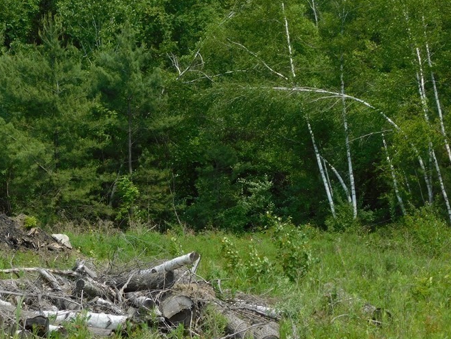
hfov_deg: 17.9
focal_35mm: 110
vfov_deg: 13.5
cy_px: 212
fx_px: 1433
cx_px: 170
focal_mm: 12.6
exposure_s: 1/800
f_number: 4.3
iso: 125
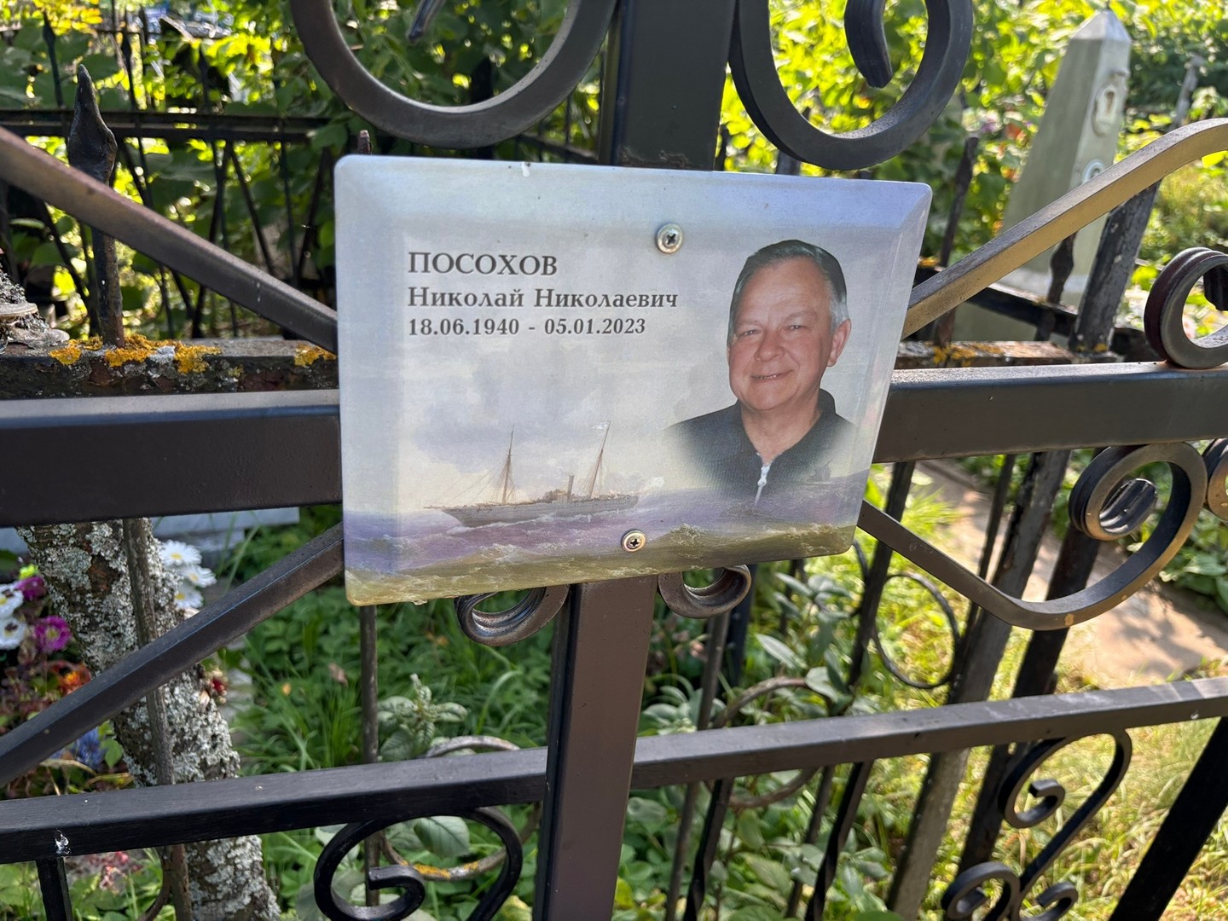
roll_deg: -4.9
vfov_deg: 53.1
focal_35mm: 26
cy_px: 460
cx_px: 614
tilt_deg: -28.1
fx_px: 922
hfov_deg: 67.3
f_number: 1.6
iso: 50
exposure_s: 1/456
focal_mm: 5.96
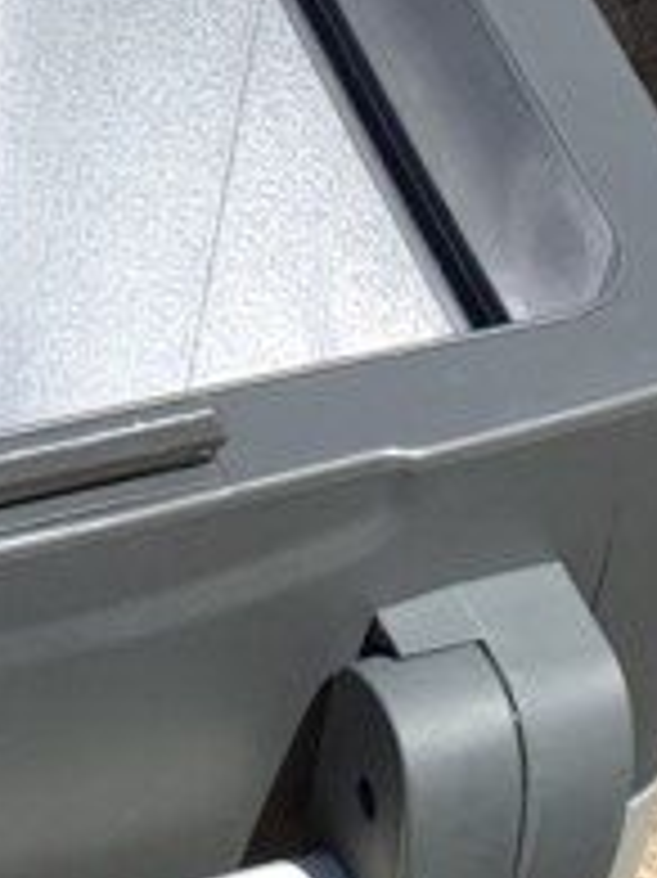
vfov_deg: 11.5
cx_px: 117
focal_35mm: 160
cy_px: -711
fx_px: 4053
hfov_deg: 9.2
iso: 50
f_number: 2.4
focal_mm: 4.3
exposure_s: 1/1328
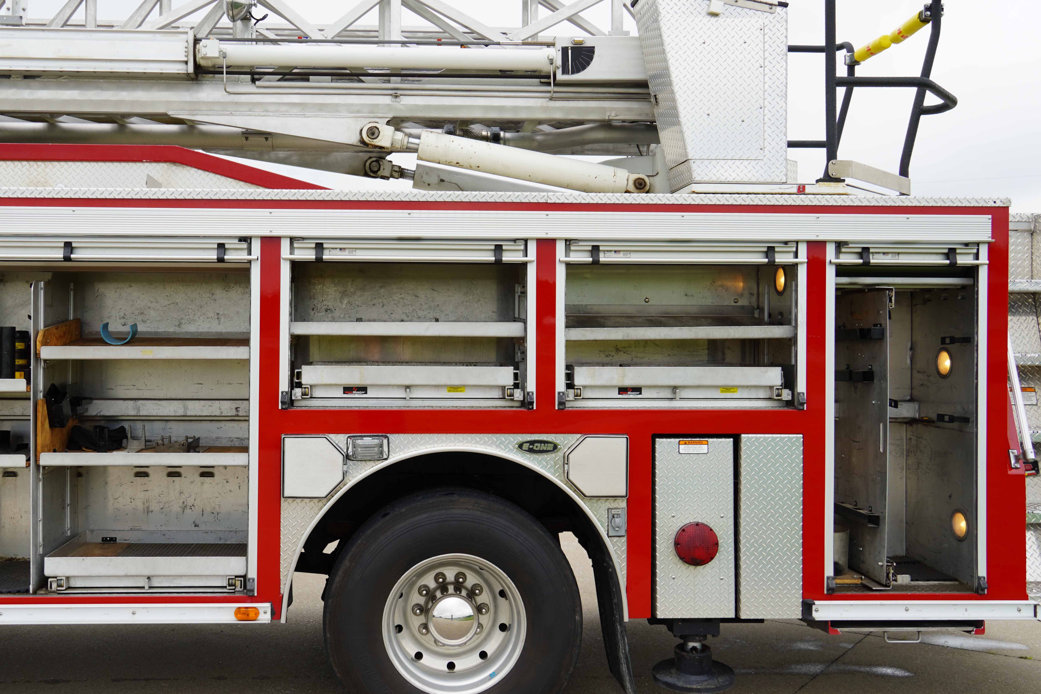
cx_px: 432
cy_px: 326
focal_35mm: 39
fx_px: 1128
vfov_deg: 34.2
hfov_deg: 49.3
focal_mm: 22
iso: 100
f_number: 6.3
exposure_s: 1/100
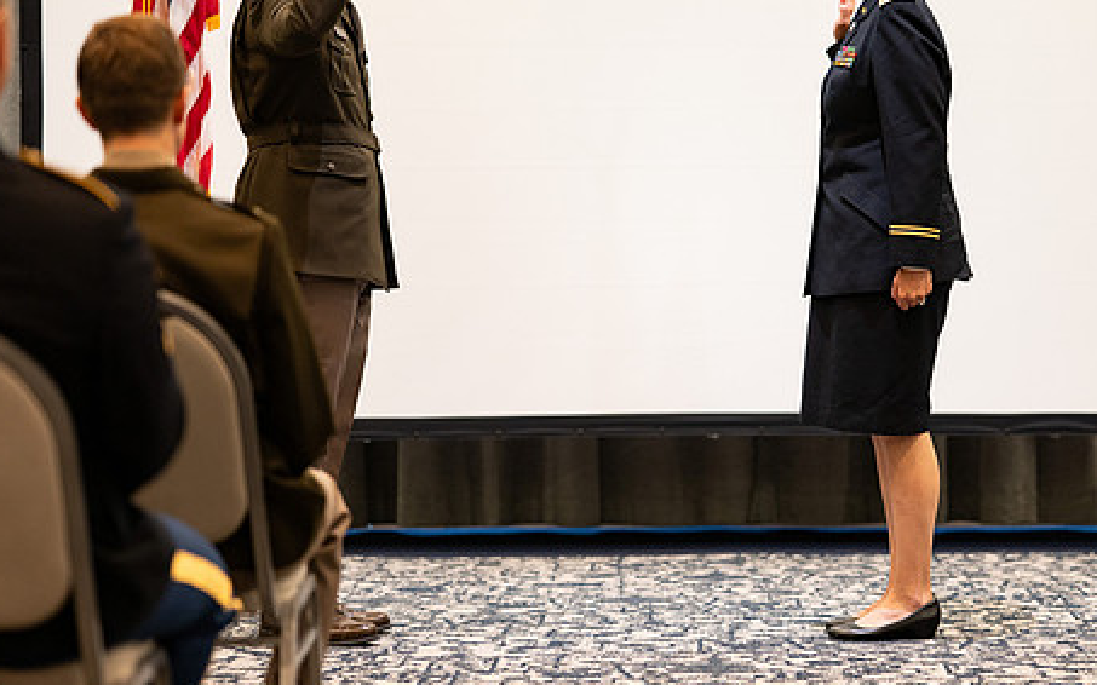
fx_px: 3318
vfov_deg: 11.8
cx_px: 668
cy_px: 236
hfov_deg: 18.7
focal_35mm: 111
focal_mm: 85
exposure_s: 1/125
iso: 640
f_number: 1.8
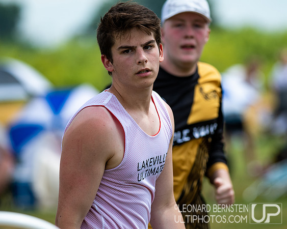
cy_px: 114
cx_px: 161
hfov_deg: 3.8
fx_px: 4303
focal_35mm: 507
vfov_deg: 3.1
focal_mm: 300
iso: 400
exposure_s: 1/2500
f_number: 4.5
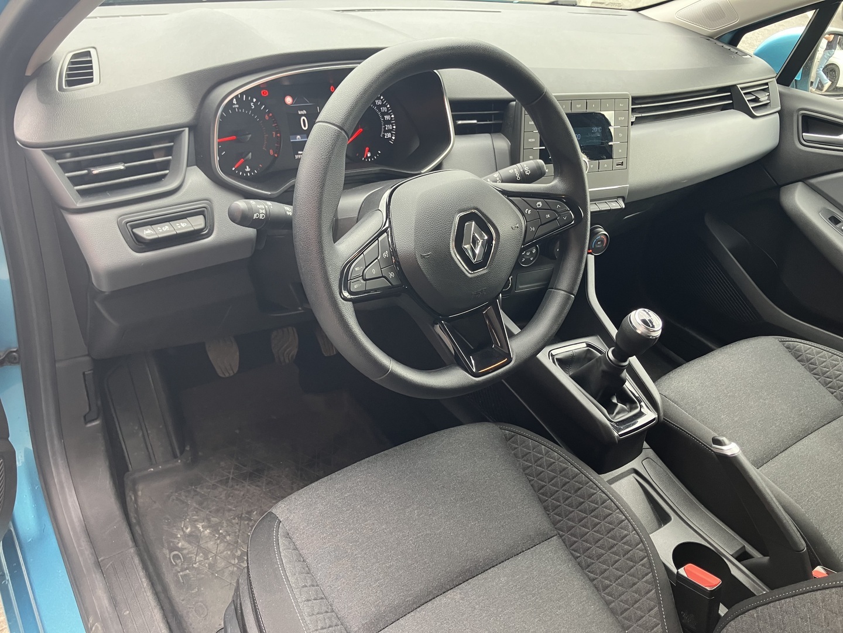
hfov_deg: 63.4
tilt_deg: -33.1
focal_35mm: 28
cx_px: 422
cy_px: 316
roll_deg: -7.7
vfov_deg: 49.7
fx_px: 682
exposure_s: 1/99
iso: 80
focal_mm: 3.99
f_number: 1.8
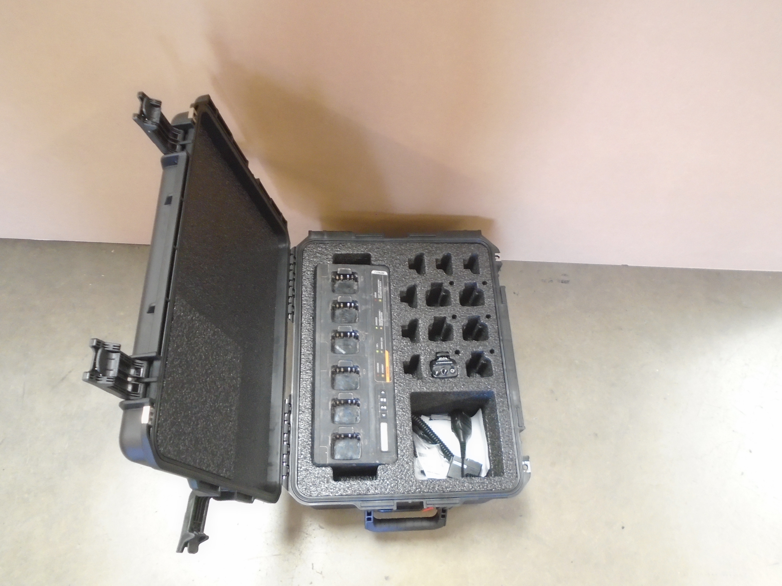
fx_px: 587
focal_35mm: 26
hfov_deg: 67.3
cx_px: 391
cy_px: 293
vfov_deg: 53.1
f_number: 3.2
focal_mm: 4.6
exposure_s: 1/13
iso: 400
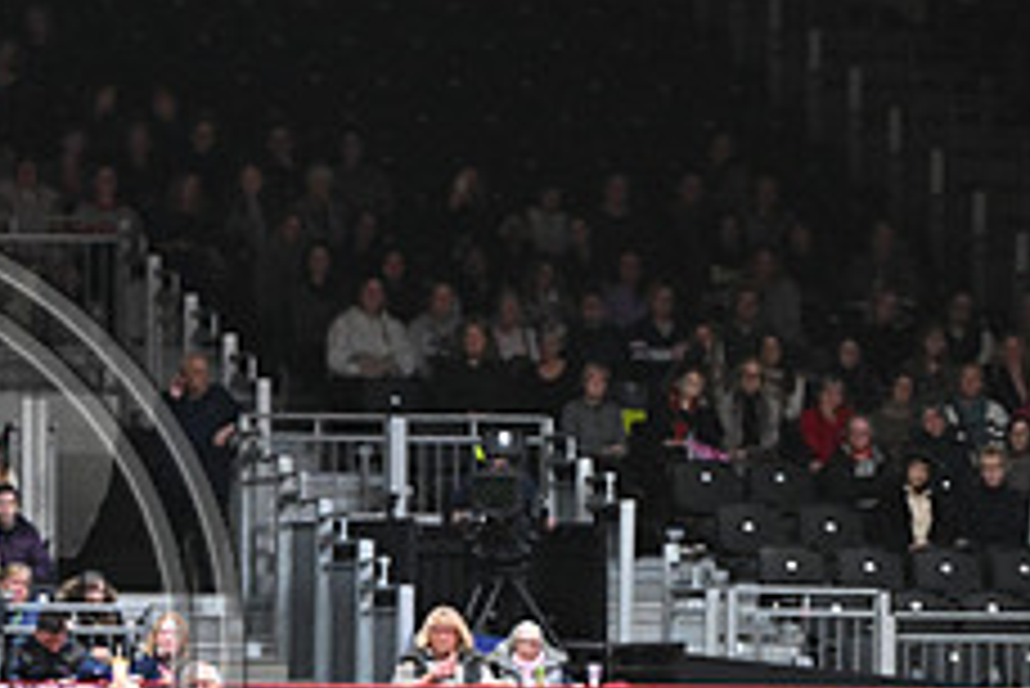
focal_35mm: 507
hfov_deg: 4.1
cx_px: -270
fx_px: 14514
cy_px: 596
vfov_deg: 2.7
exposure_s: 1/800
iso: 6400
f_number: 3.5
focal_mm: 200
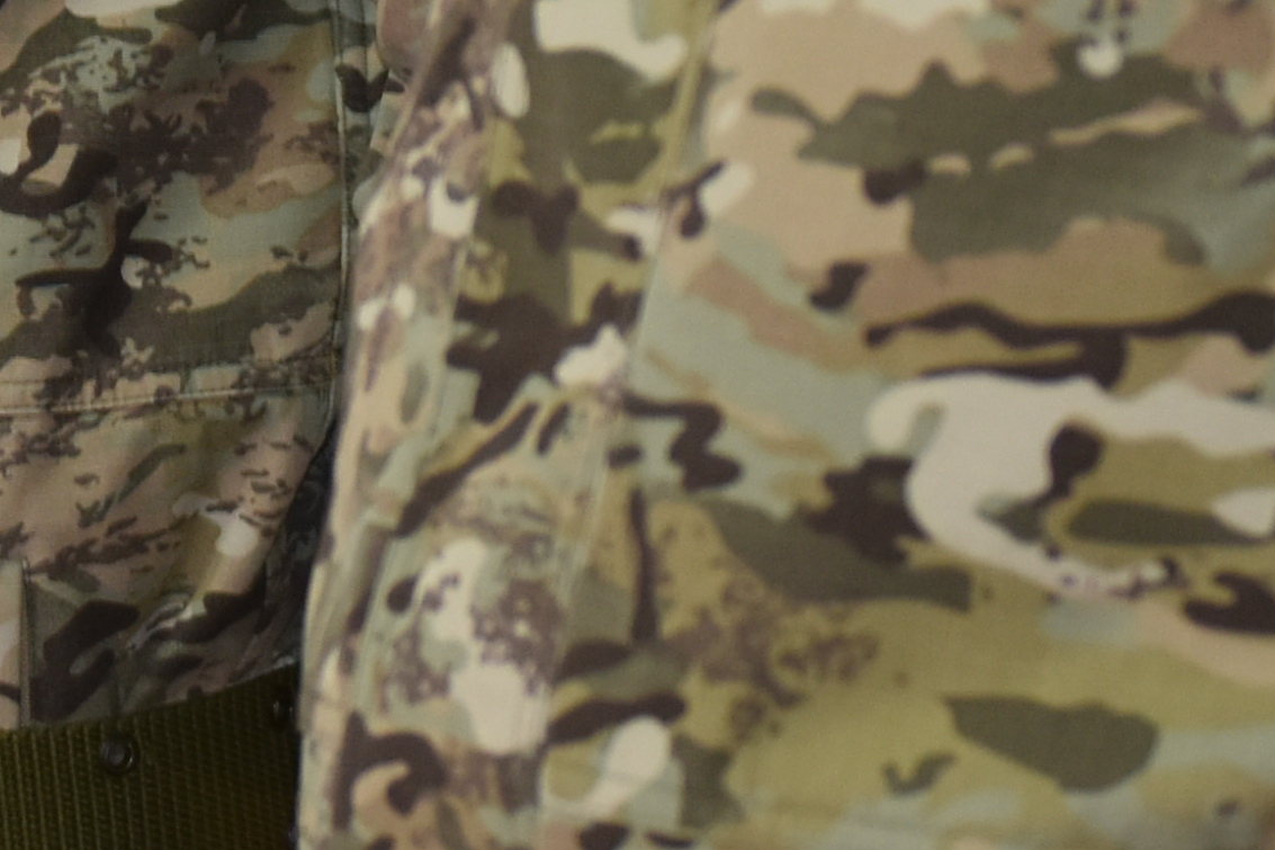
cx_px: -252
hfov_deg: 7.8
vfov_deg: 5.2
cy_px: -324
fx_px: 9206
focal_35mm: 260
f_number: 2.8
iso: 560
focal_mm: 40
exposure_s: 1/40
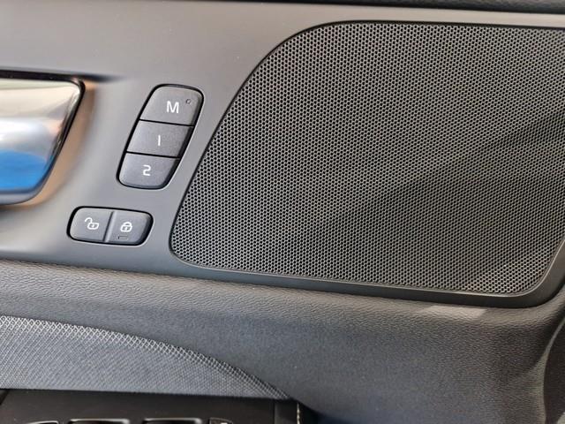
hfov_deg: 73.9
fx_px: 375
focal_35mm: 23
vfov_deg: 58.9
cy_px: 212
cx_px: 282
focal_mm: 5.4
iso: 640
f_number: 1.8
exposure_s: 1/33
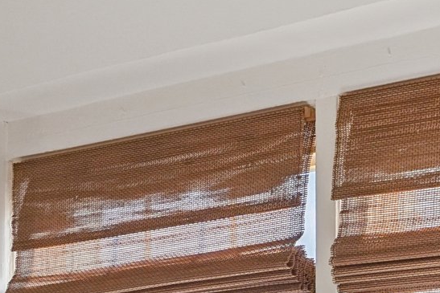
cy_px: 529
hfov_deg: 14.6
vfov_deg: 9.9
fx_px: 1601
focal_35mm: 131
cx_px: 645
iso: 400
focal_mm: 35
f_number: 8
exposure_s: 1/1250
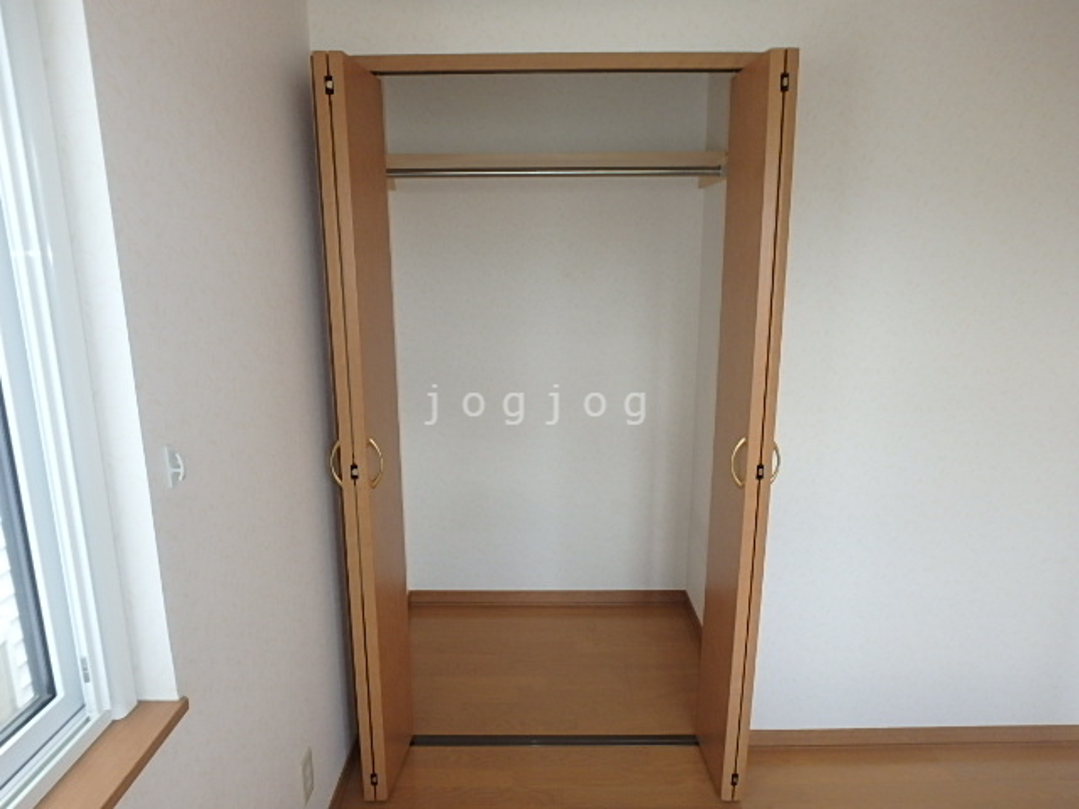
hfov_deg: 79.0
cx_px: 540
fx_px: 655
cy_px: 404
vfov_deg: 63.4
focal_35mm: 21
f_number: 3.5
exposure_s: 1/60
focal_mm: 3.7
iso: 200
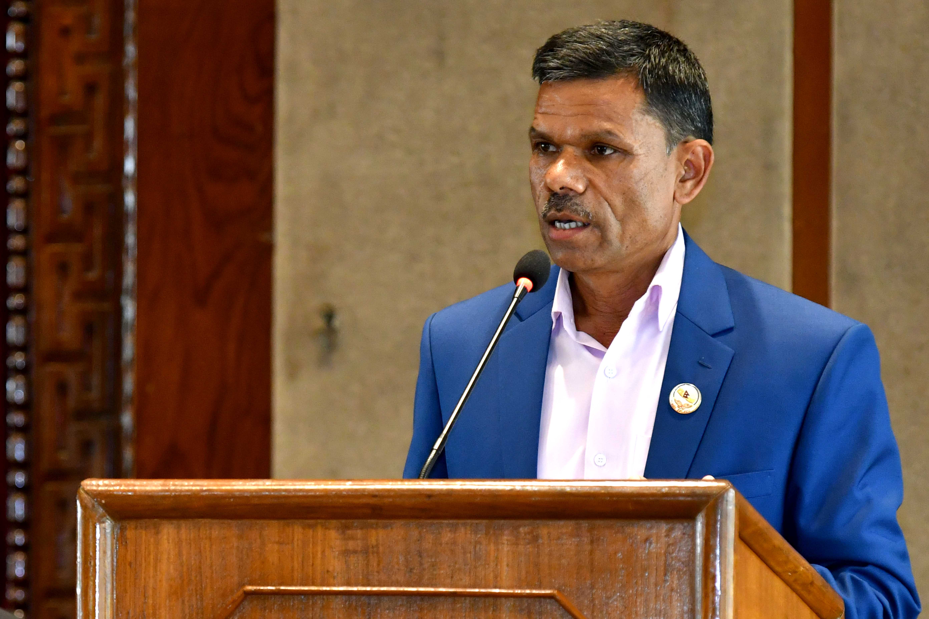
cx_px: 464
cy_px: 310
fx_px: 5999
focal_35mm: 232
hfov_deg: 8.9
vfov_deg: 5.9
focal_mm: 155
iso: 1250
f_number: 2.8
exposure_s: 1/160
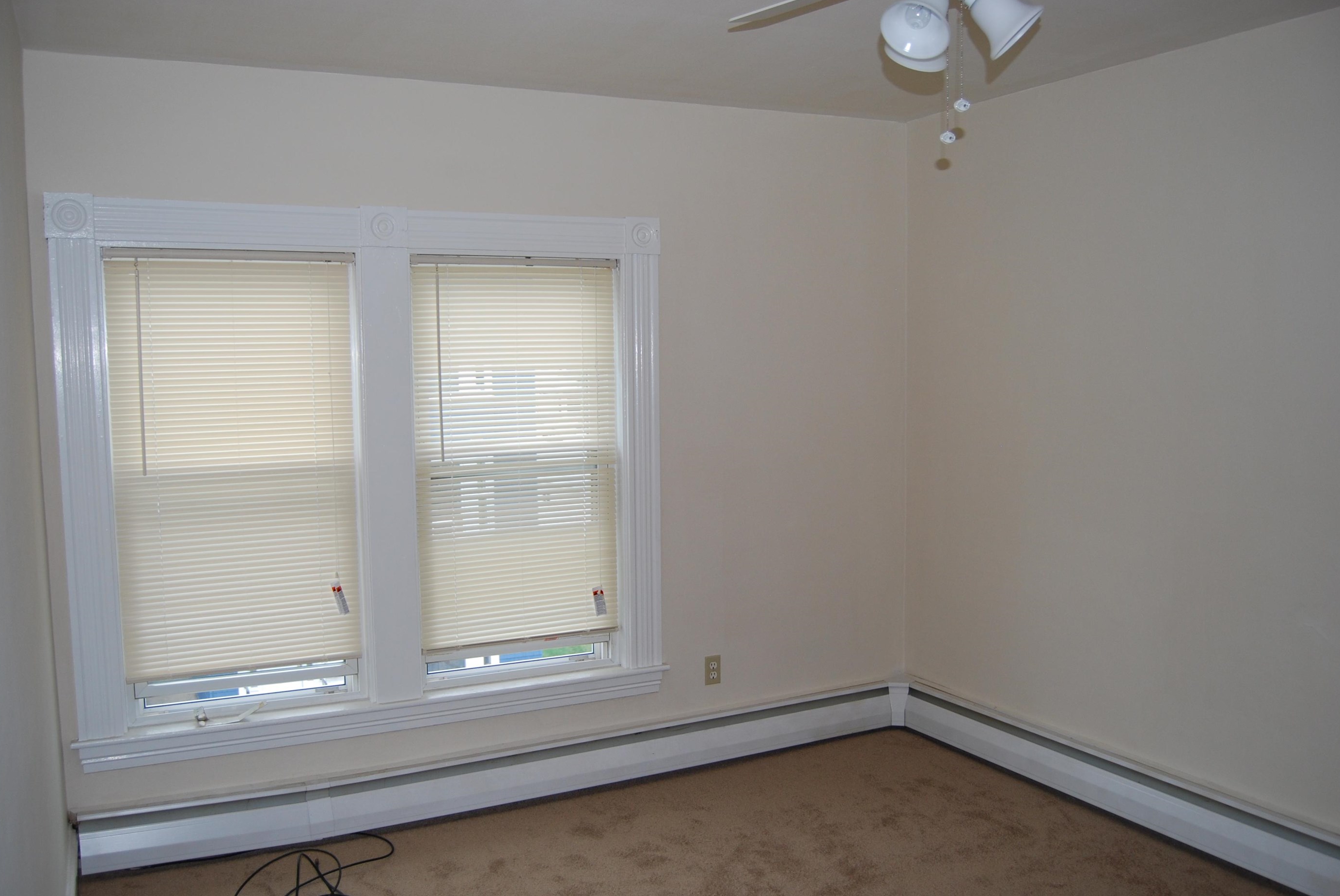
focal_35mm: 30
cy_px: 472
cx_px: 664
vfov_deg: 43.7
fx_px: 1118
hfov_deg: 61.9
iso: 200
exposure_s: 1/60
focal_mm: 18
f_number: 3.5
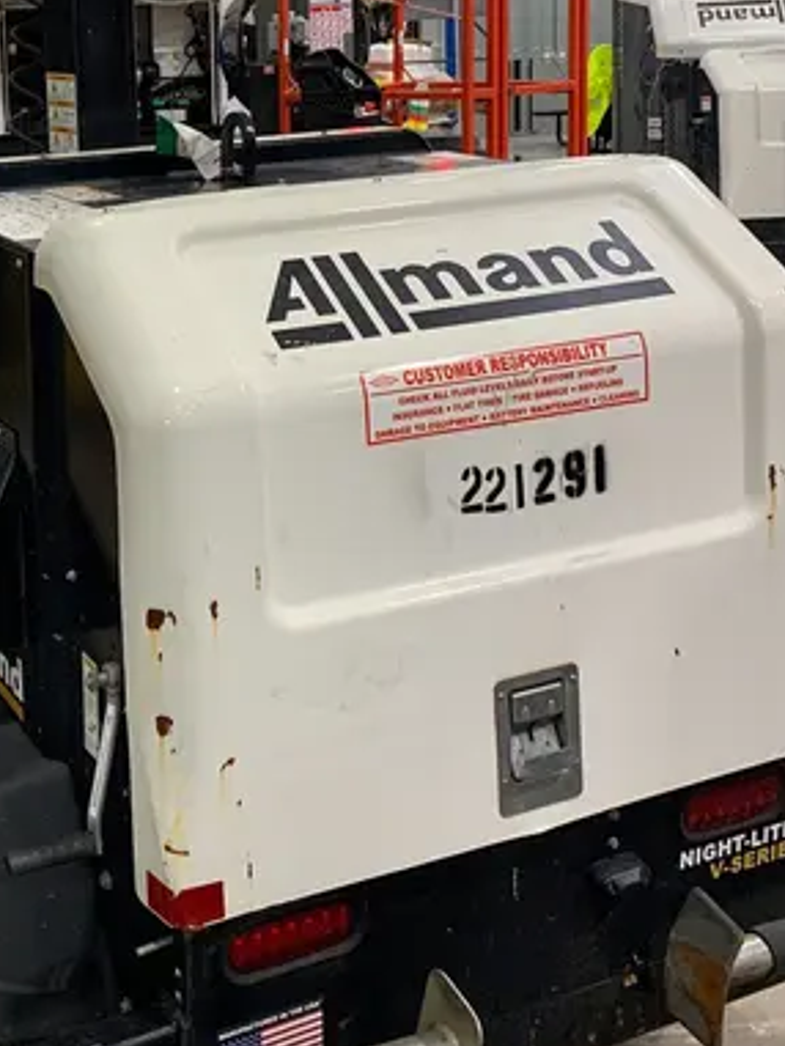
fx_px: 1511
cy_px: 259
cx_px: 82
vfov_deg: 37.2
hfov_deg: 28.1
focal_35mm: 50
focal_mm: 4.25
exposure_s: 1/60
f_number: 1.8
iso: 125
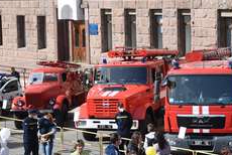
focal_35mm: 125
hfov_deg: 16.3
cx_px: 162
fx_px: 807
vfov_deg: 11.0
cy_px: 103
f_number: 4.2
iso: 640
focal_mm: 30
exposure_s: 1/4000
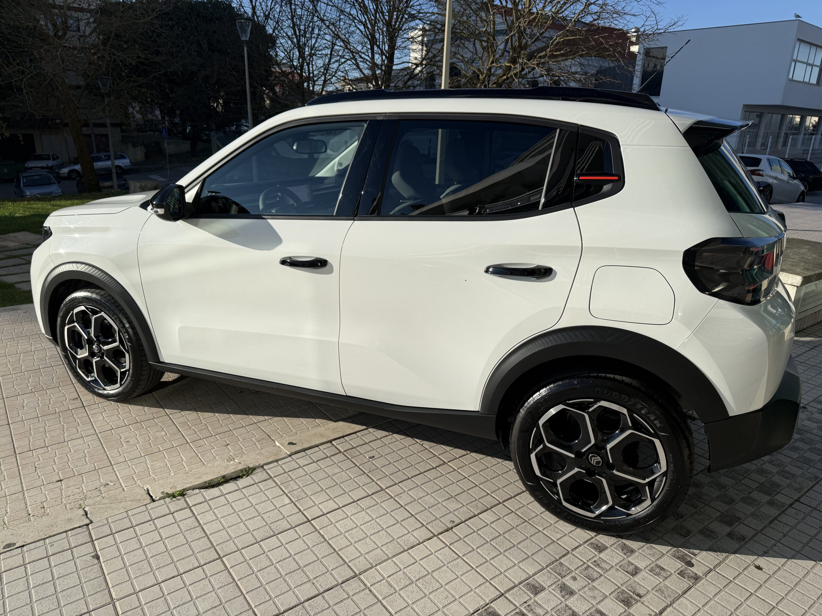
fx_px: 570
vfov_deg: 56.8
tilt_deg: -17.1
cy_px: 308
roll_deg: -2.6
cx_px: 411
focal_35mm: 24
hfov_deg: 71.6
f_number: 1.78
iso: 80
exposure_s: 1/8130
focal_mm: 6.76
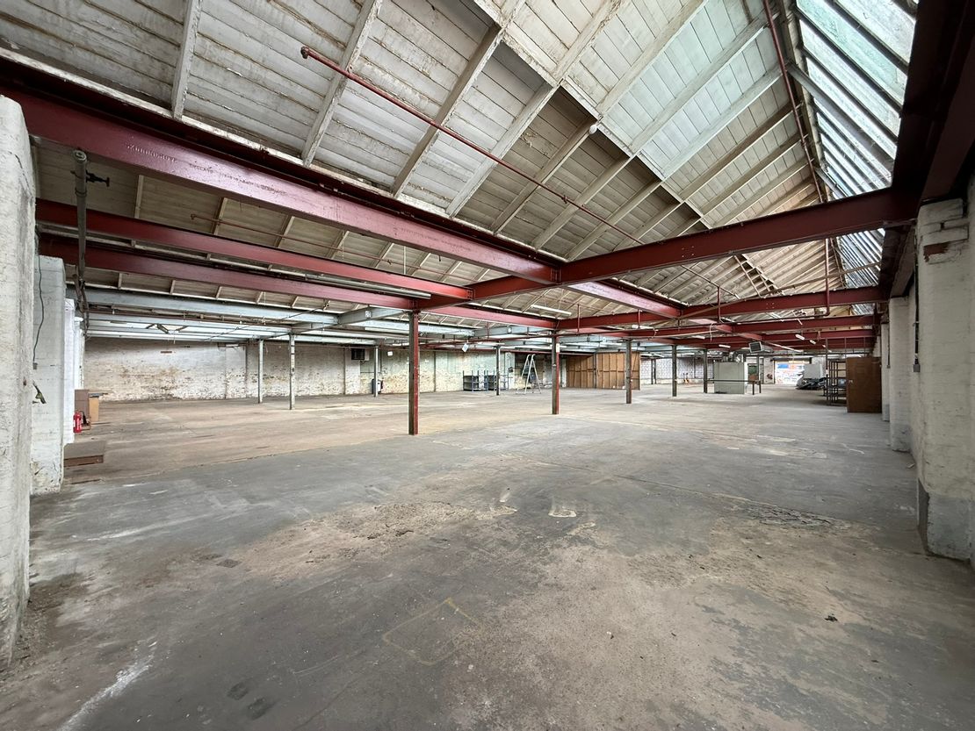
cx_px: 488
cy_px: 366
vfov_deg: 85.7
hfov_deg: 102.1
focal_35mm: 14
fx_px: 394
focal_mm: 2.22
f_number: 2.2
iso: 125
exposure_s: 1/99
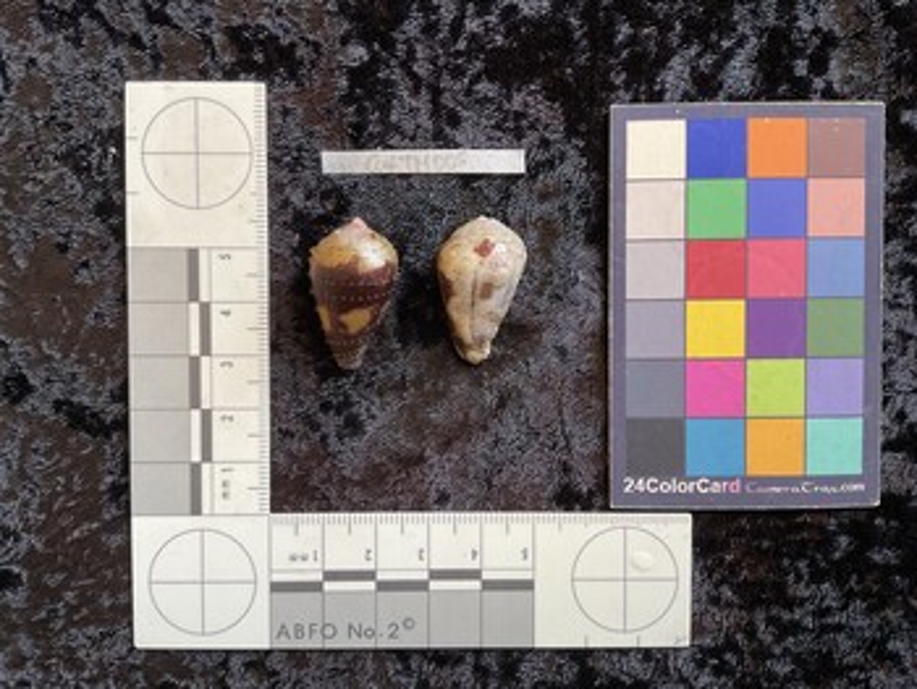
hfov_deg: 61.6
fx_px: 769
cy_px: 344
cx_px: 458
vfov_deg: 48.3
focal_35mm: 29
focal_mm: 3
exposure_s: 1/50
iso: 40
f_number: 1.8
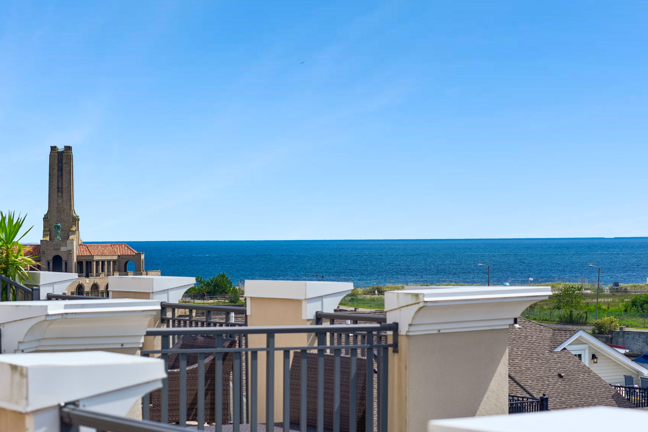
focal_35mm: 84
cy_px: 216
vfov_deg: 16.3
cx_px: 324
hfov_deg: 24.2
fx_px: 1512
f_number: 5.6
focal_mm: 56
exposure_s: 1/1250
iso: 160
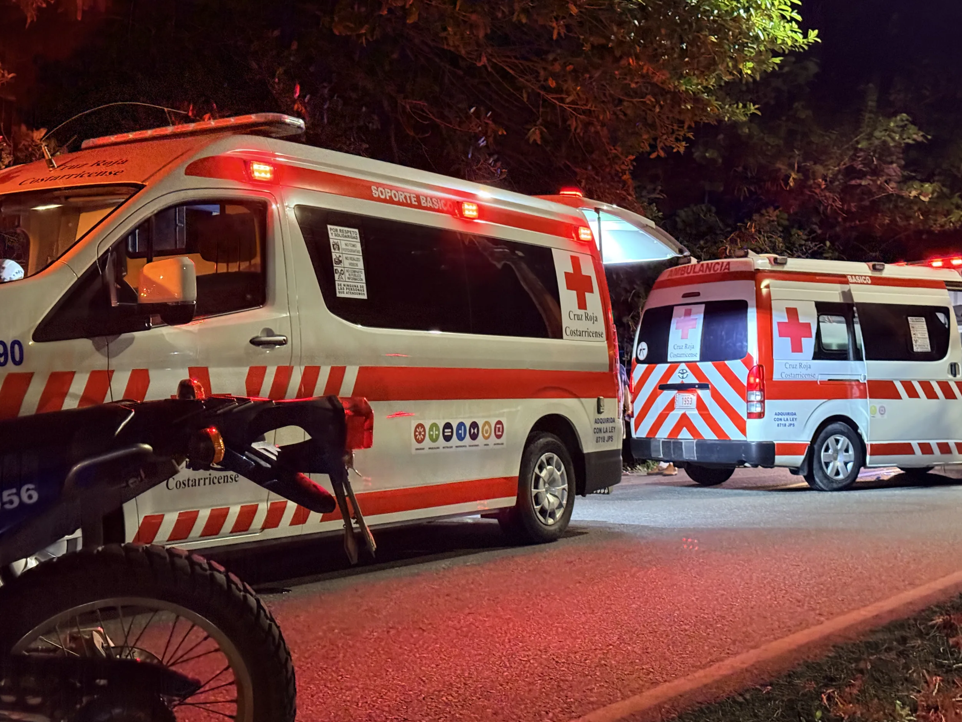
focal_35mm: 49
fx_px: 1362
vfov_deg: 29.7
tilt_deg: +0.4
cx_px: 485
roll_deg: +0.3
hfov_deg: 38.9
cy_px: 366
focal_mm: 6.76
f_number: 1.78
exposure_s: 1/28
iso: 640
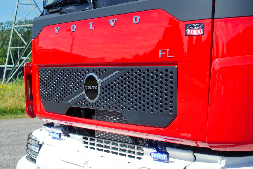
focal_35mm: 70
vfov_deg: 19.5
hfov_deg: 28.8
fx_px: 492
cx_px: 126
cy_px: 84
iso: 125
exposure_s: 1/500
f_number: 2.8
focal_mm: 25.7
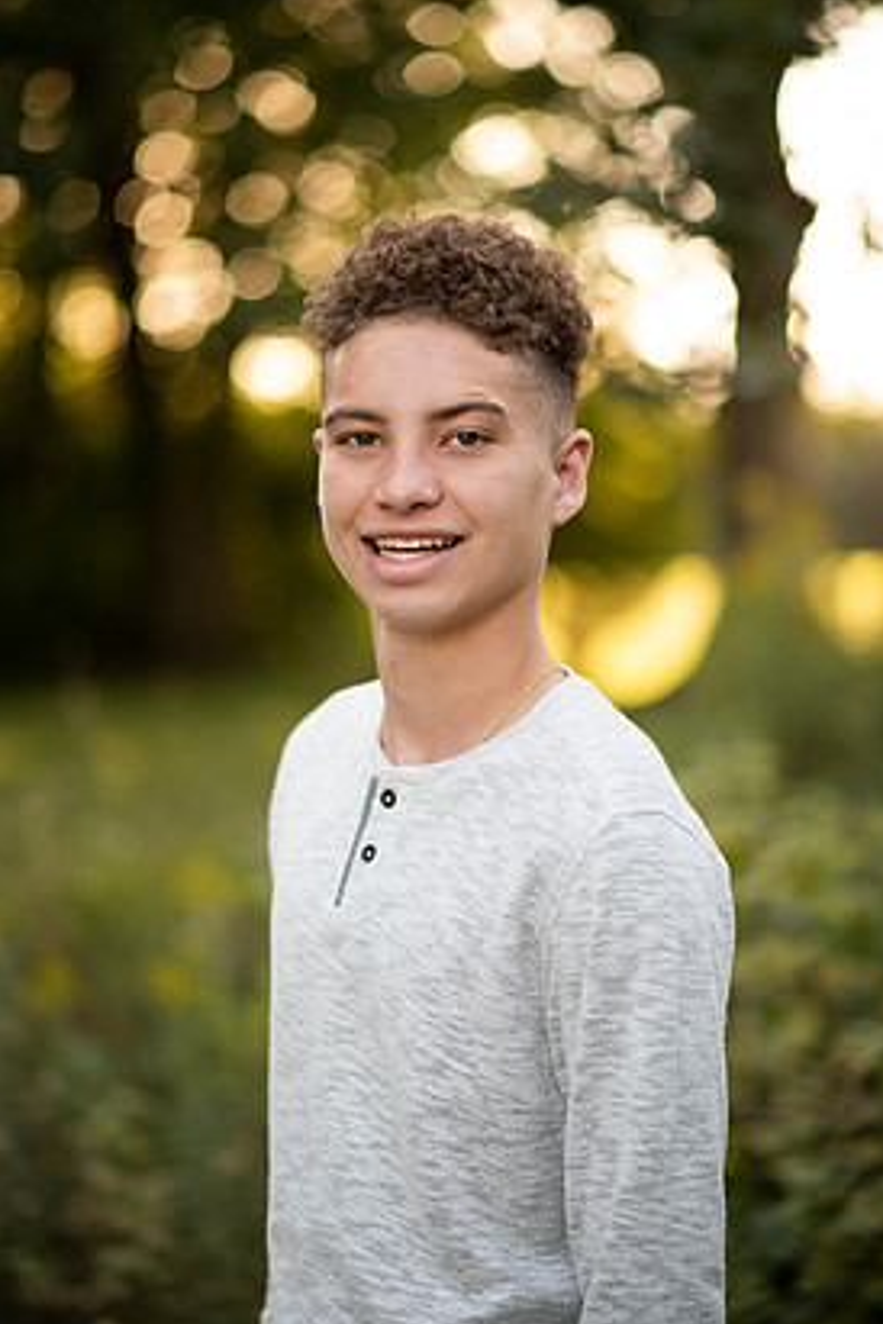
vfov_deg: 21.9
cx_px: 425
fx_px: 3421
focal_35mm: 93
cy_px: 612
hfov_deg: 14.7
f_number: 1.8
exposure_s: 1/250
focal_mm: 85
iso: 100
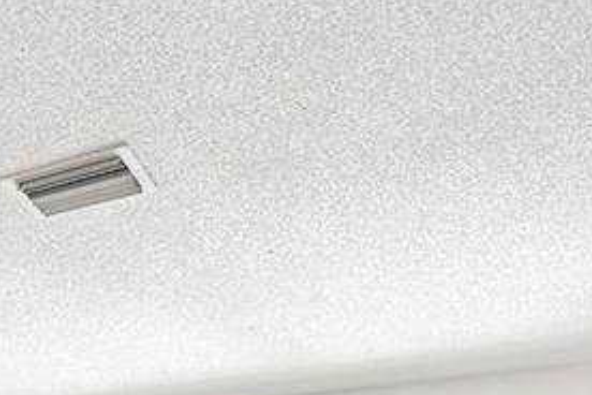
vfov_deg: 21.5
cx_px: -34
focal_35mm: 52
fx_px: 855
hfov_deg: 33.9
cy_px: 603
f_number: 8
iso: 400
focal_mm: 14
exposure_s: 1/40
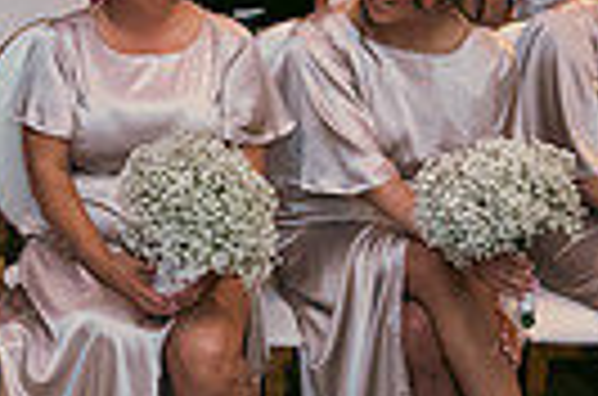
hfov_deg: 16.9
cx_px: -405
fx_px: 1740
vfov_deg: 12.5
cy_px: -160
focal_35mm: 105
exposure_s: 1/160
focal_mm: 24
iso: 800
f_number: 3.5
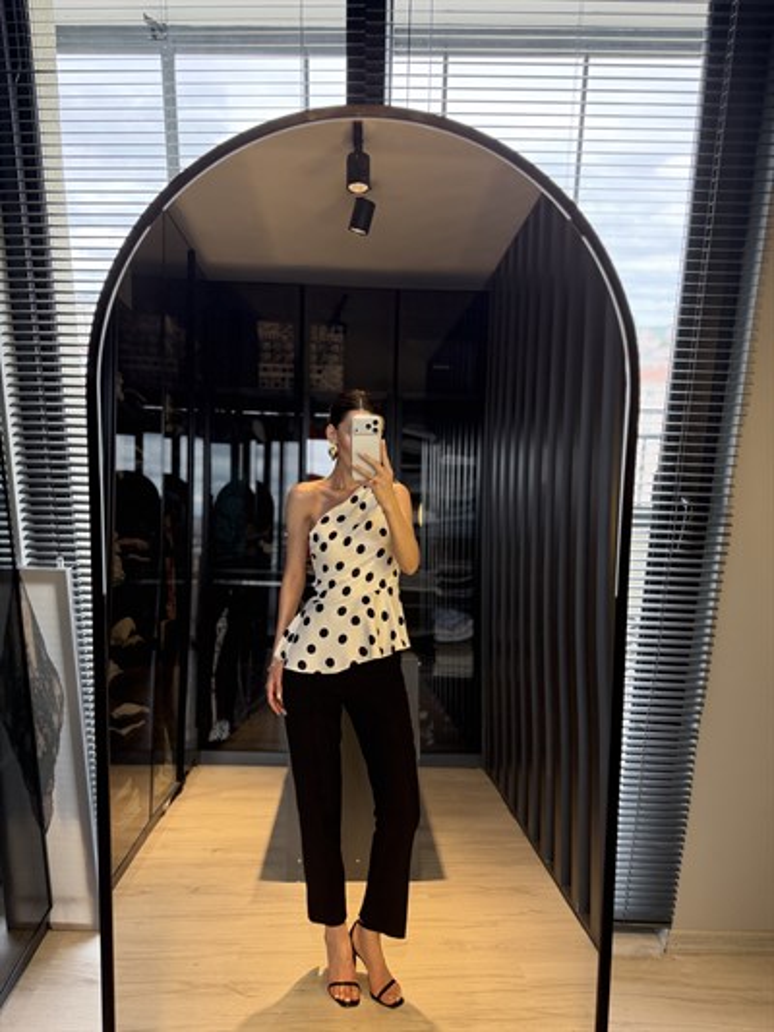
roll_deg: -0.9
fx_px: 715
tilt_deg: -14.7
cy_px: 516
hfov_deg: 56.8
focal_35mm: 24
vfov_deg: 71.6
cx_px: 387
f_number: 1.78
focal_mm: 6.76
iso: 200
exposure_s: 1/169
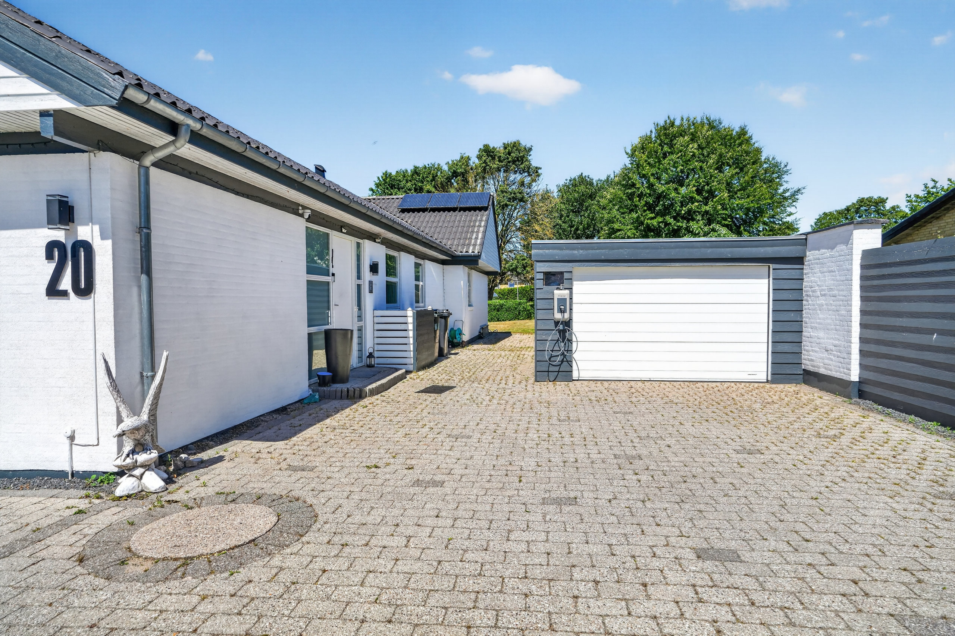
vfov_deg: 59.5
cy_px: 318
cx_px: 478
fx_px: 557
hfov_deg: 81.2
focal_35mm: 21
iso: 400
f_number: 5
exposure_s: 1/640
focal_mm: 21
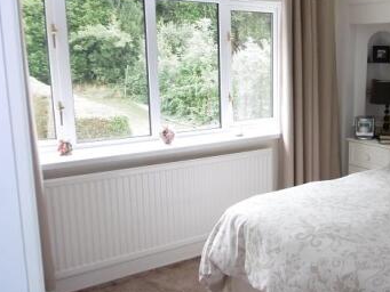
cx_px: 307
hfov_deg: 43.8
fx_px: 462
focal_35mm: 41
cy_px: 145
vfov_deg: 35.2
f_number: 3.1
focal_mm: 4.3
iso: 200
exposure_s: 1/60
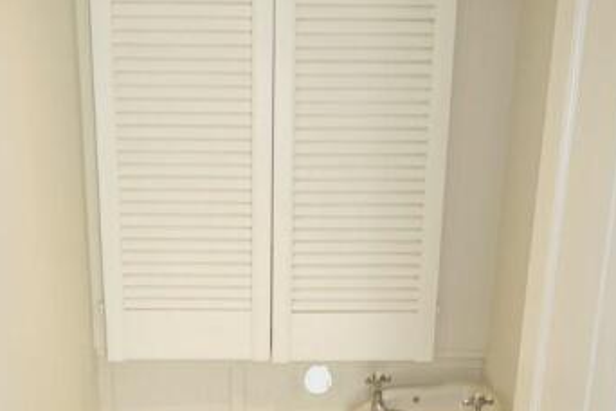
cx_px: 266
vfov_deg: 28.2
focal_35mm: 46
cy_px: 361
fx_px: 787
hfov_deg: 42.6
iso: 125
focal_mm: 8.8
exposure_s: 1/30
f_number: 2.5
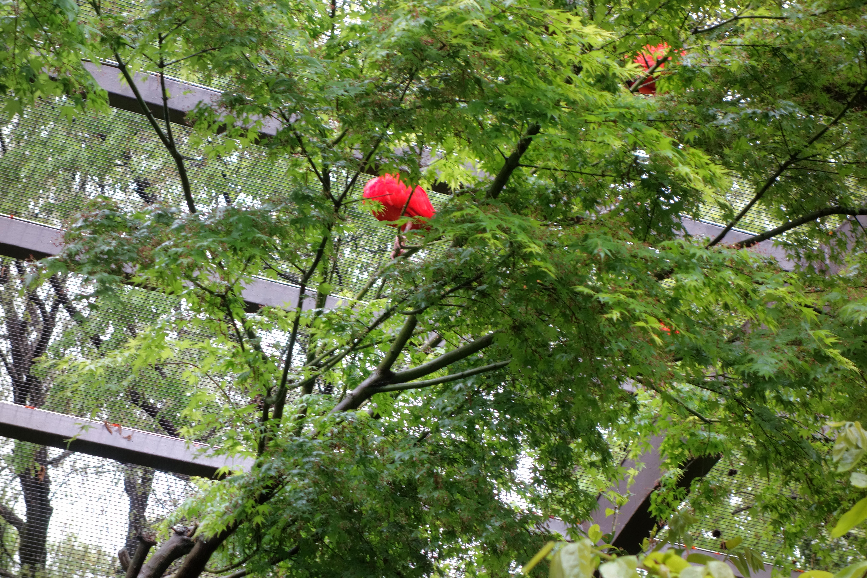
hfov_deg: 20.4
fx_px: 2408
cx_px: 434
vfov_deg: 13.7
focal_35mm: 100
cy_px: 289
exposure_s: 1/100
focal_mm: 37.1
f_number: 4.9
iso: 800
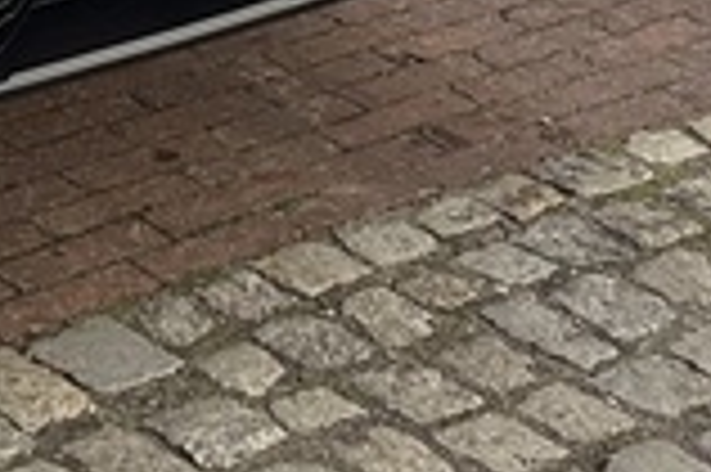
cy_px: -915
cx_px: -792
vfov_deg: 7.8
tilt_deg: -6.3
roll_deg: -0.4
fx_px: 3038
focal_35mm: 154
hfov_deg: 11.7
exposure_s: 1/684
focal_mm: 5.1
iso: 50
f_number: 1.6
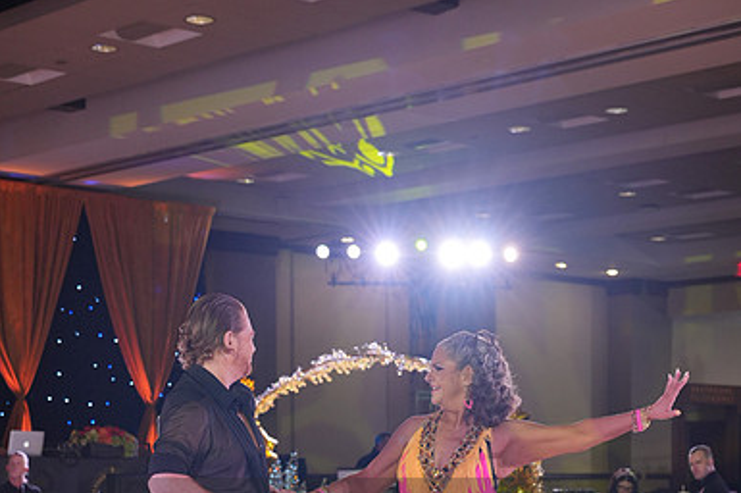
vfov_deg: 15.4
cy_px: 543
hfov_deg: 23.7
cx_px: 370
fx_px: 1769
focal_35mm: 86
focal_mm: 57
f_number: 4
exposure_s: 1/400
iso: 1250
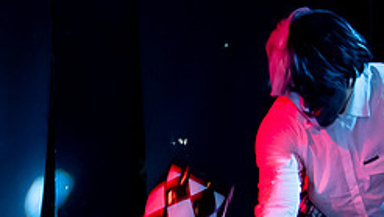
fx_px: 1254
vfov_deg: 9.9
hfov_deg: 17.4
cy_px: 157
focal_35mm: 123
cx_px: 142
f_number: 4
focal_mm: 24
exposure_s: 1/200
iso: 5000
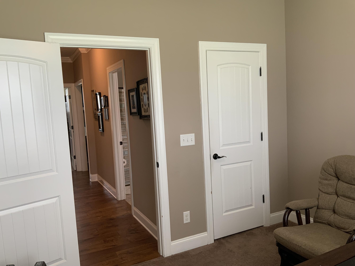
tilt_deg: -5.4
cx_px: 178
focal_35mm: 29
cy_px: 133
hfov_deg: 61.7
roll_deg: +2.5
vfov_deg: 48.2
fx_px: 297
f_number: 1.8
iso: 80
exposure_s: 1/60
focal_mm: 3
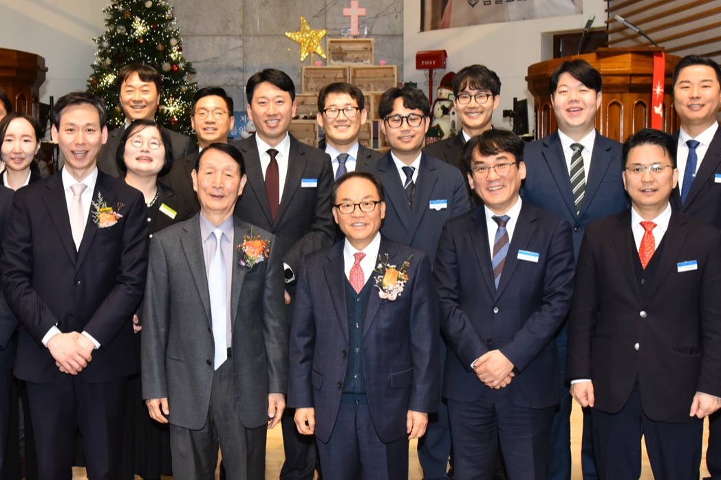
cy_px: 207
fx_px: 1101
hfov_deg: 36.1
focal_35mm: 55
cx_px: 281
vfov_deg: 24.6
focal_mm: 30
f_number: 6.3
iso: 1600
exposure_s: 1/125
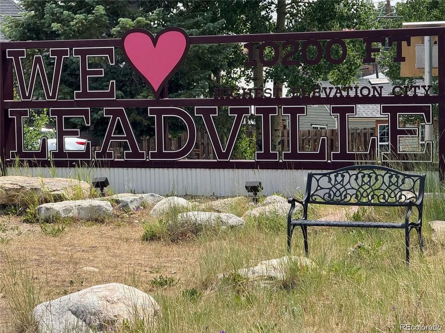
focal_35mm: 120
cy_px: 166
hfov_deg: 16.4
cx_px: 222
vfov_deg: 12.3
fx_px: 1543
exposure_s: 1/1033
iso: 64
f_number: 2.8
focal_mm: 15.66
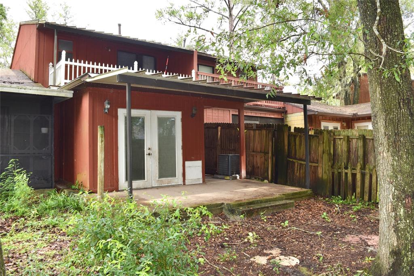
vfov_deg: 47.9
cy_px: 138
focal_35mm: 27
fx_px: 310
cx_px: 207
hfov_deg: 67.4
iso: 320
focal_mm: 18
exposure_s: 1/125
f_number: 5.6
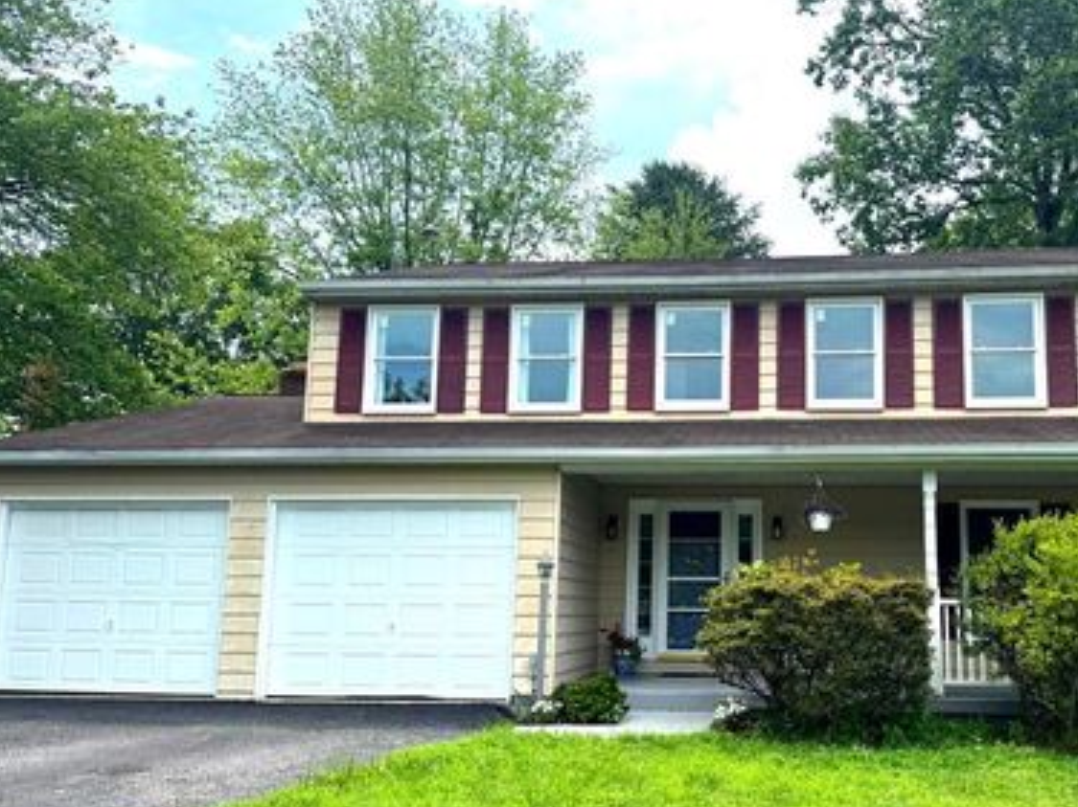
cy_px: 455
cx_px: 696
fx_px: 996
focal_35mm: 32
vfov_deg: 44.0
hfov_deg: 55.9
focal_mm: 6.76
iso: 80
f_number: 1.78
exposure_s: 1/3096
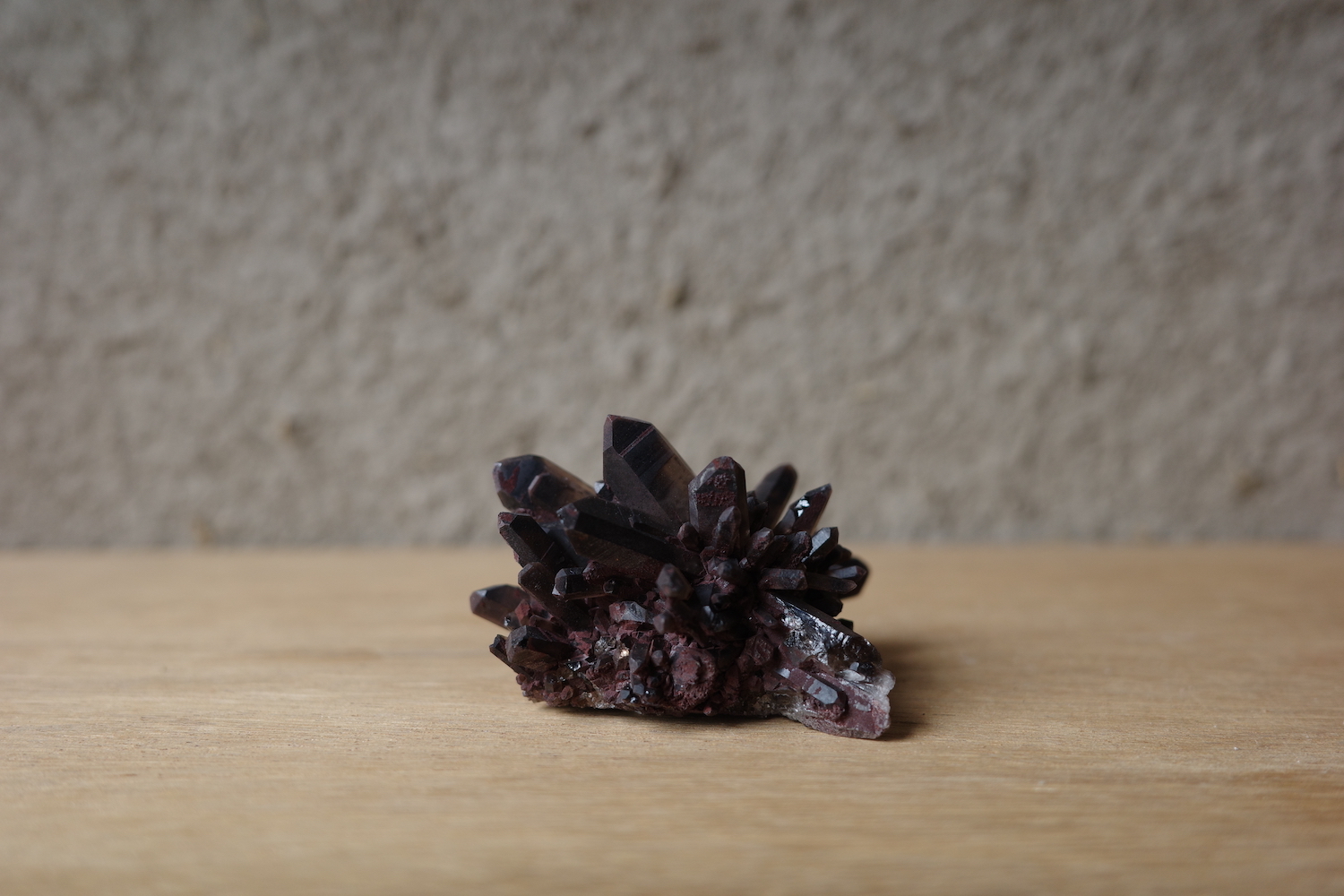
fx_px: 1493
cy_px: 448
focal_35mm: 40
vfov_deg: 33.4
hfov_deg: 48.5
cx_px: 672
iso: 200
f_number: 2.8
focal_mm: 26
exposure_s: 1/125
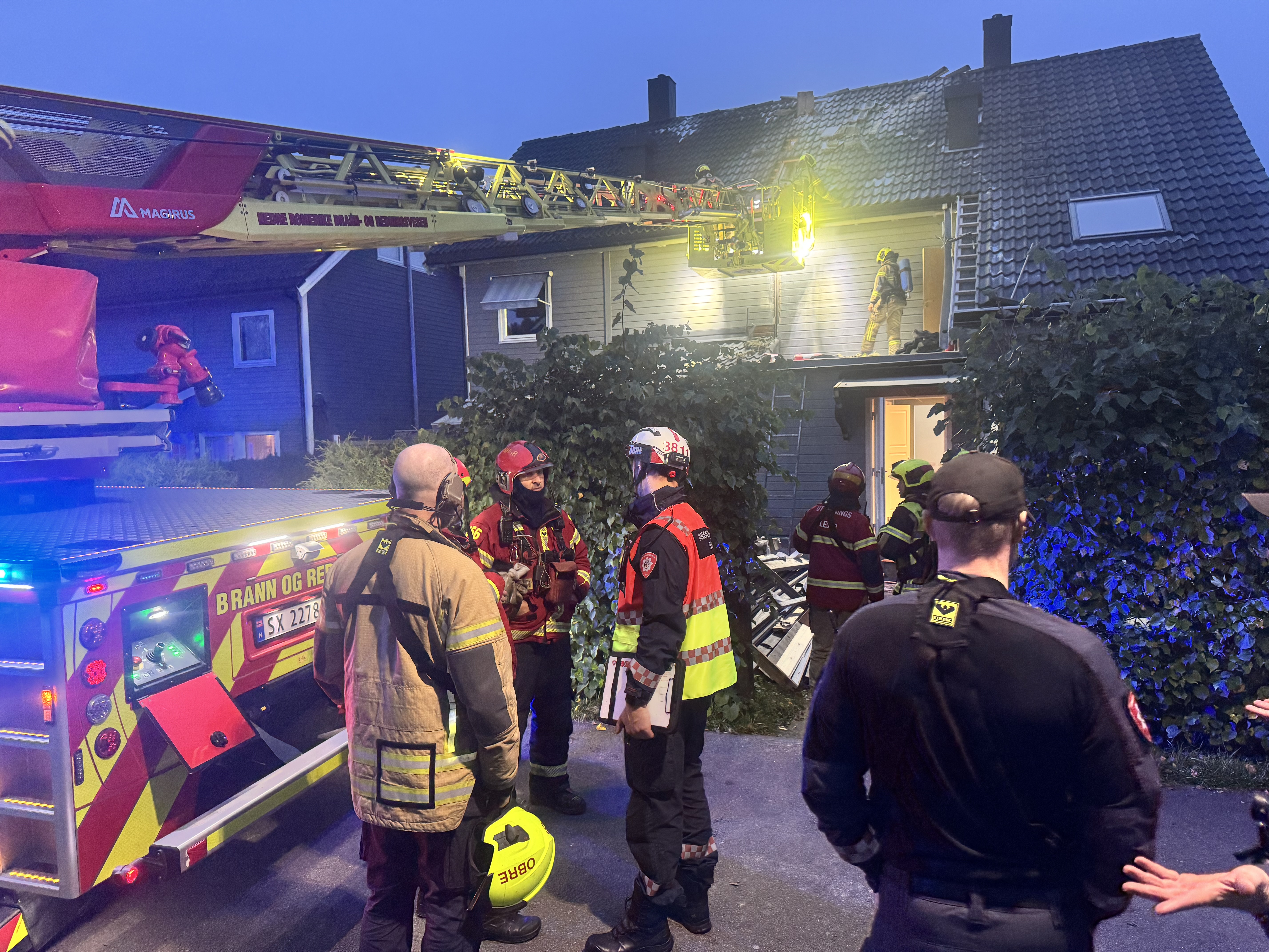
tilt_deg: -3.0
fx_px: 880
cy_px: 476
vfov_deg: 56.8
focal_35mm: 24
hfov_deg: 71.6
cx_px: 634
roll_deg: +1.8
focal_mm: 6.76
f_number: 1.78
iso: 200
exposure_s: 1/58
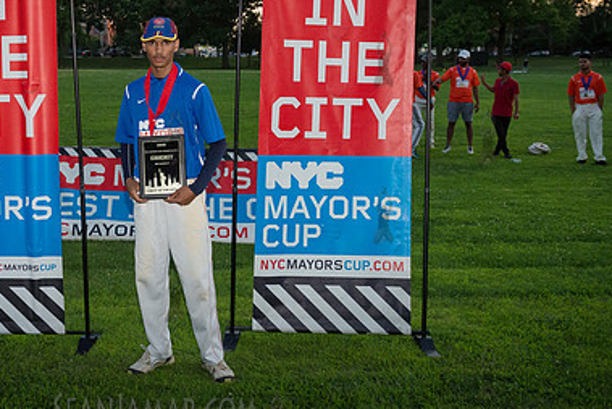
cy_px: 137
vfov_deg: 27.4
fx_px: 833
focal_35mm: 49
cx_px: 174
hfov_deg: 39.5
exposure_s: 1/2000
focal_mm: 32
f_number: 4
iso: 1600
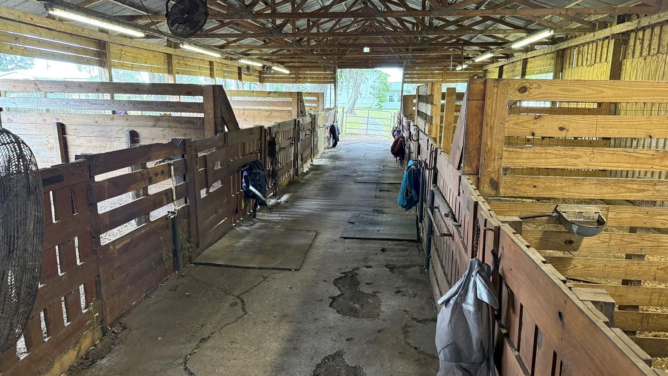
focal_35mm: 27
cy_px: 204
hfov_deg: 69.8
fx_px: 478
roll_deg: -1.0
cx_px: 332
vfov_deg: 42.9
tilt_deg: -12.2
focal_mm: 6.76
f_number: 1.78
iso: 500
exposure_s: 1/60
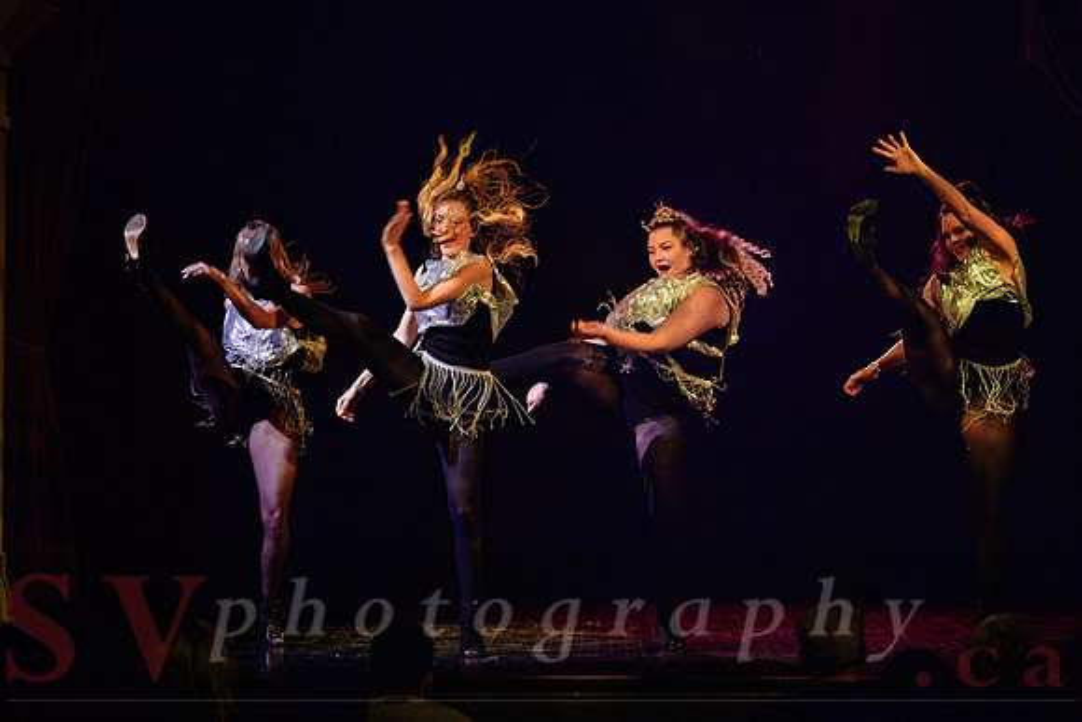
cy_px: 361
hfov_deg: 15.8
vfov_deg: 10.6
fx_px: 3908
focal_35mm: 130
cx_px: 541
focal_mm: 130
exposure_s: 1/200
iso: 1600
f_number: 2.8
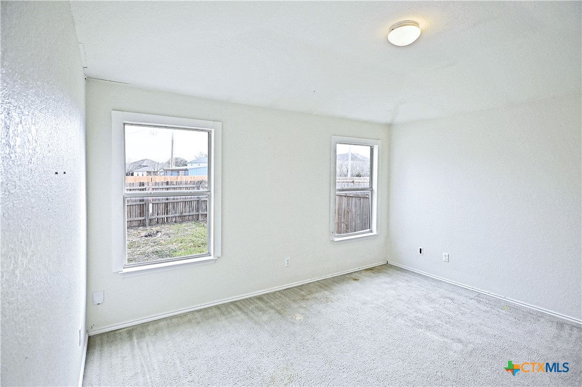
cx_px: 291
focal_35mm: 18
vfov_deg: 67.3
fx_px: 291
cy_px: 194
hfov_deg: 90.0
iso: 64
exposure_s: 1/80
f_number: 4.5
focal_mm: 12
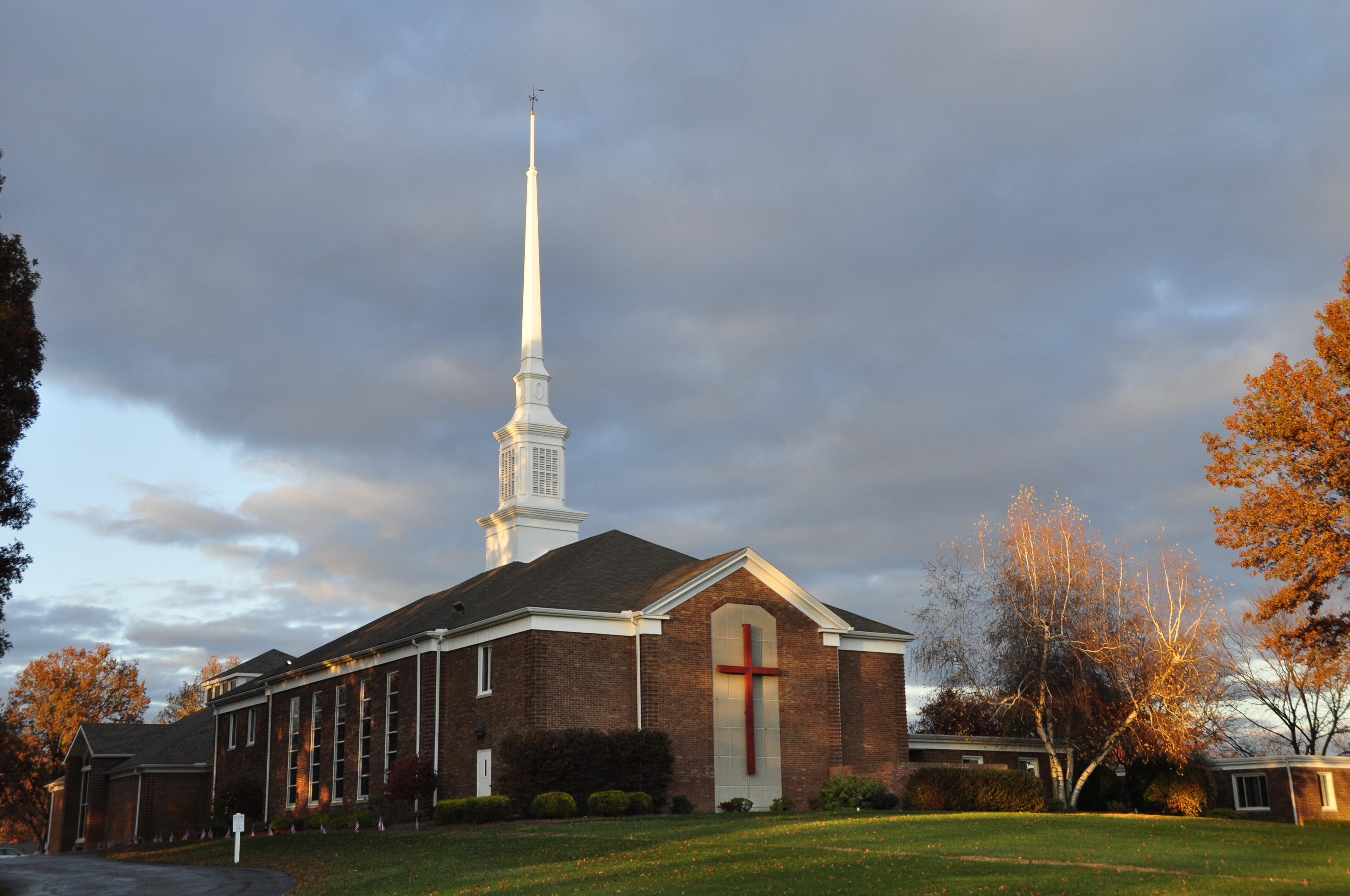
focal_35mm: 42
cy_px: 448
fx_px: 1573
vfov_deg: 31.8
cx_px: 675
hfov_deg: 46.4
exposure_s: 1/180
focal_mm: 28
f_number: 6.7
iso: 400
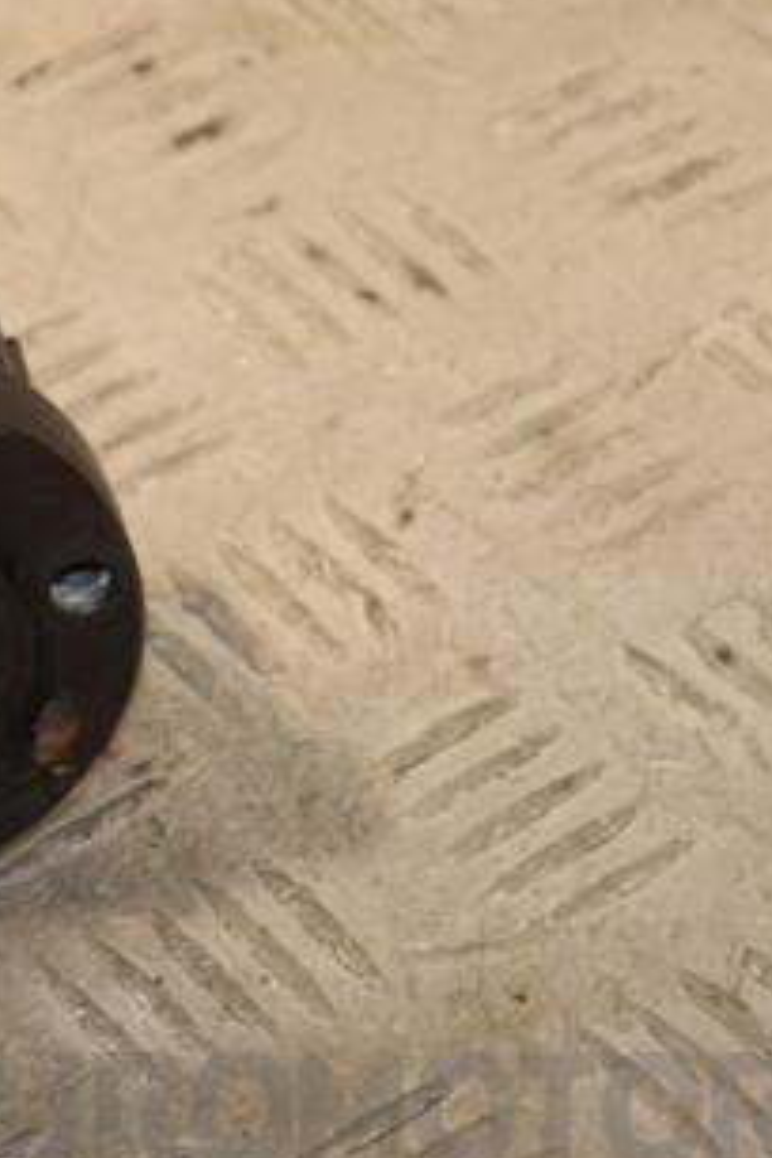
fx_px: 7559
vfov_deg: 8.8
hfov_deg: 5.8
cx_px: -167
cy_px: 605
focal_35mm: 235
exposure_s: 1/200
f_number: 6.3
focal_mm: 80
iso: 800
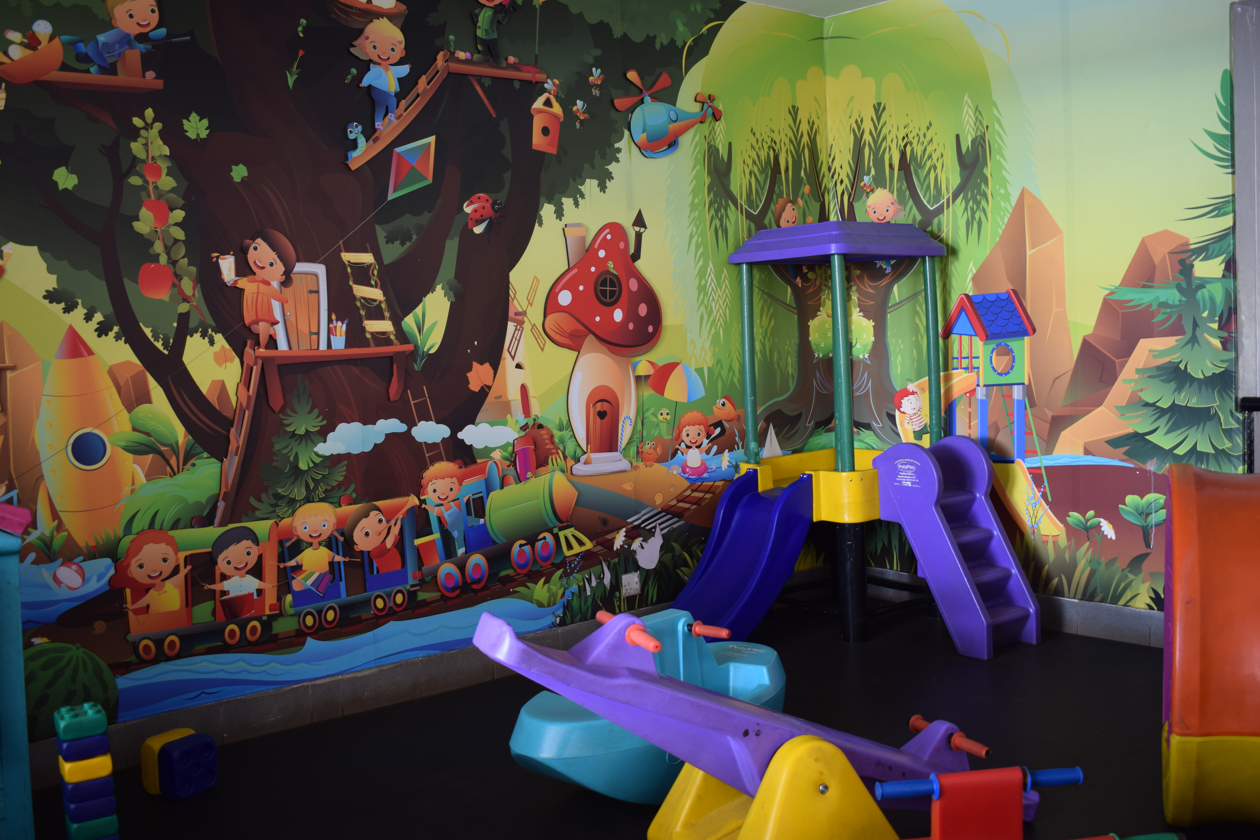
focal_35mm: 36
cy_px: 420
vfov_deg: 36.9
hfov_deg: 53.1
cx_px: 630
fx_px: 1260
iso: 100
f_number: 3.8
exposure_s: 1/3
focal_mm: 24
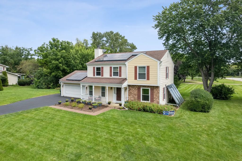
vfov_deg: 57.2
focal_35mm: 22
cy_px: 80
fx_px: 148
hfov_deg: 78.6
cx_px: 121
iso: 100
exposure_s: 1/1600
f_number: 2.8
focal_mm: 8.4
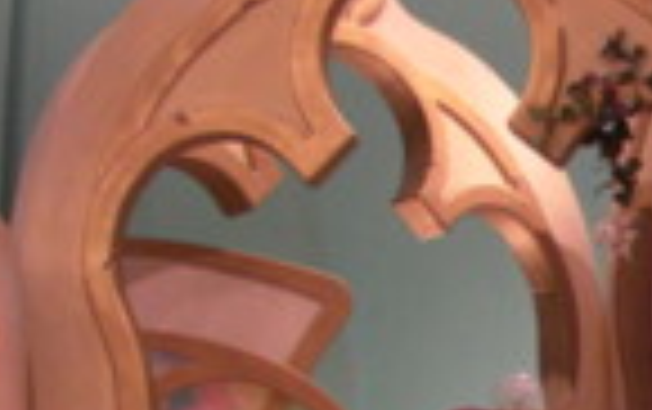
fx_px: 2224
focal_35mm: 125
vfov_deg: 10.3
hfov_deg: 15.7
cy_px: 536
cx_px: 895
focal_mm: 6.3
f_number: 3.4
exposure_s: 1/100
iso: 200
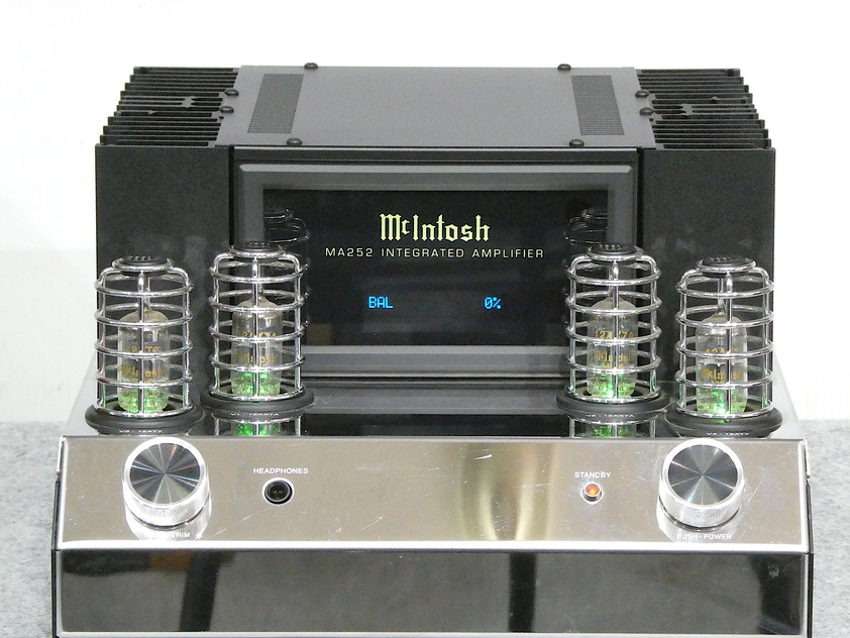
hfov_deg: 12.1
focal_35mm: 163
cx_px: 432
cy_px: 362
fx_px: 4004
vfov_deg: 9.1
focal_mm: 25.6
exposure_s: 1/30
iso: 1600
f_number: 5.4
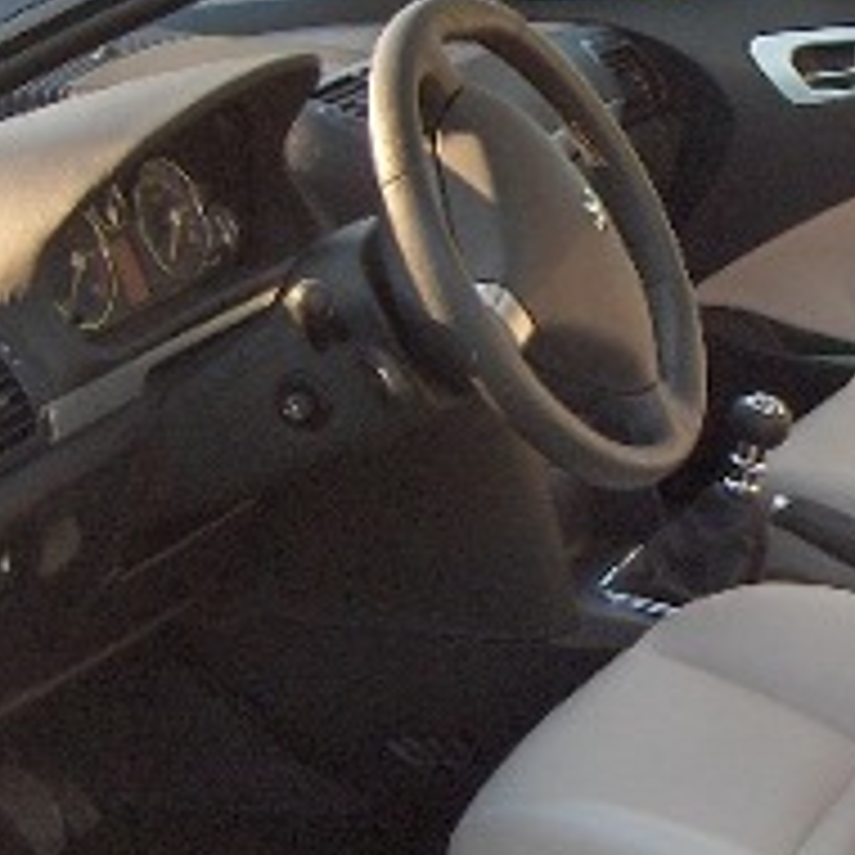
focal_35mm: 116
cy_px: 446
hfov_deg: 14.7
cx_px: 922
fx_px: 3242
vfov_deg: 15.0
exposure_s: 1/293
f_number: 2.8
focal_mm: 8
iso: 108
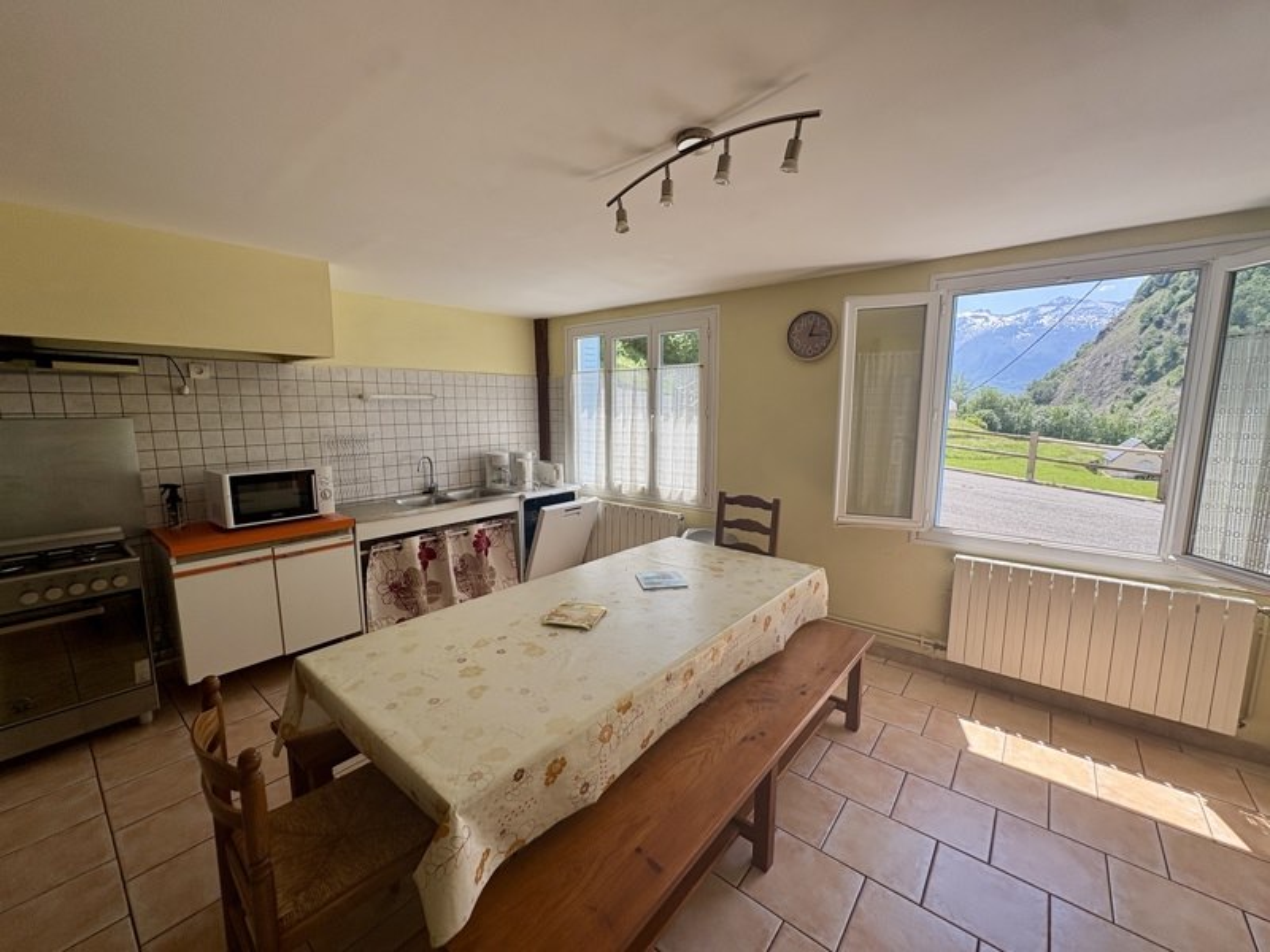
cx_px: 635
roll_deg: +0.1
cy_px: 476
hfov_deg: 102.1
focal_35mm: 14
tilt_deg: -7.1
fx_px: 514
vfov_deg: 85.7
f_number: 2.2
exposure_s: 1/318
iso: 64
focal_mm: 2.22
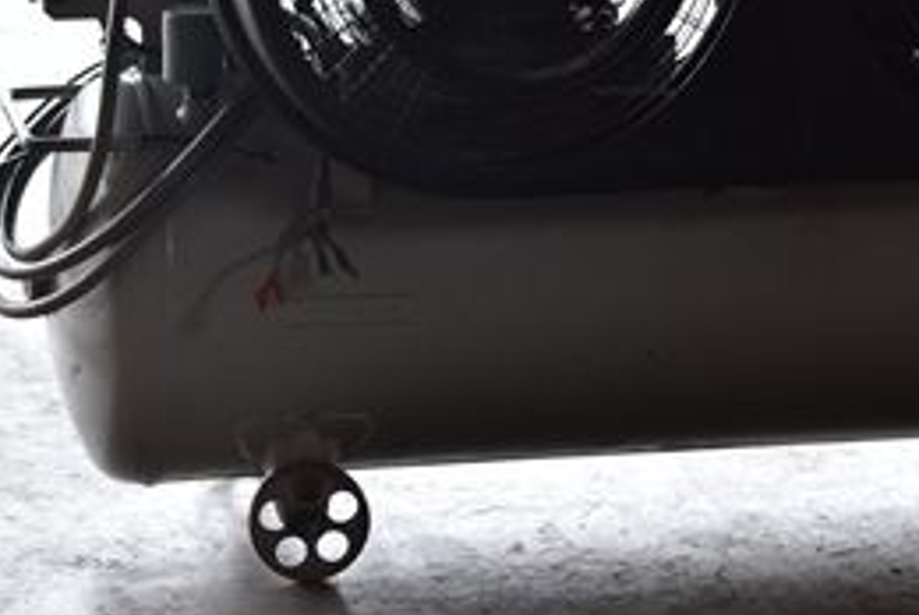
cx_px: 710
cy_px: 64
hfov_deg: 10.5
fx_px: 5009
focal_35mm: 196
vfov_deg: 7.0
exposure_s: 1/160
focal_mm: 68
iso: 1250
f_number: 6.3
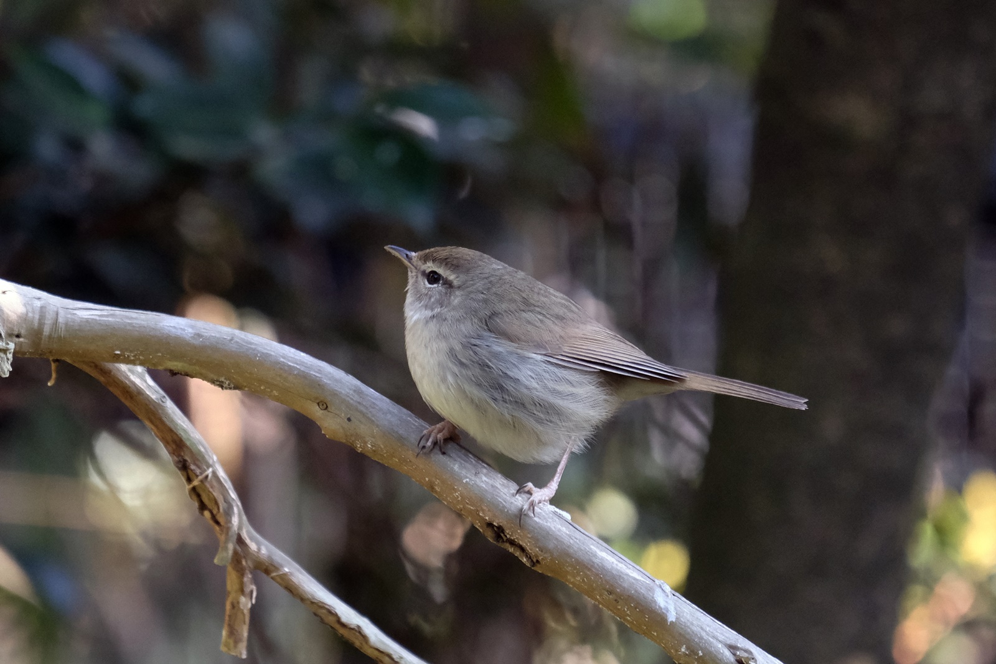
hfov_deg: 6.9
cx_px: 498
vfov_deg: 4.6
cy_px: 332
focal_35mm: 300
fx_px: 8300
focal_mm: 200
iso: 5000
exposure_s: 1/300
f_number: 4.8
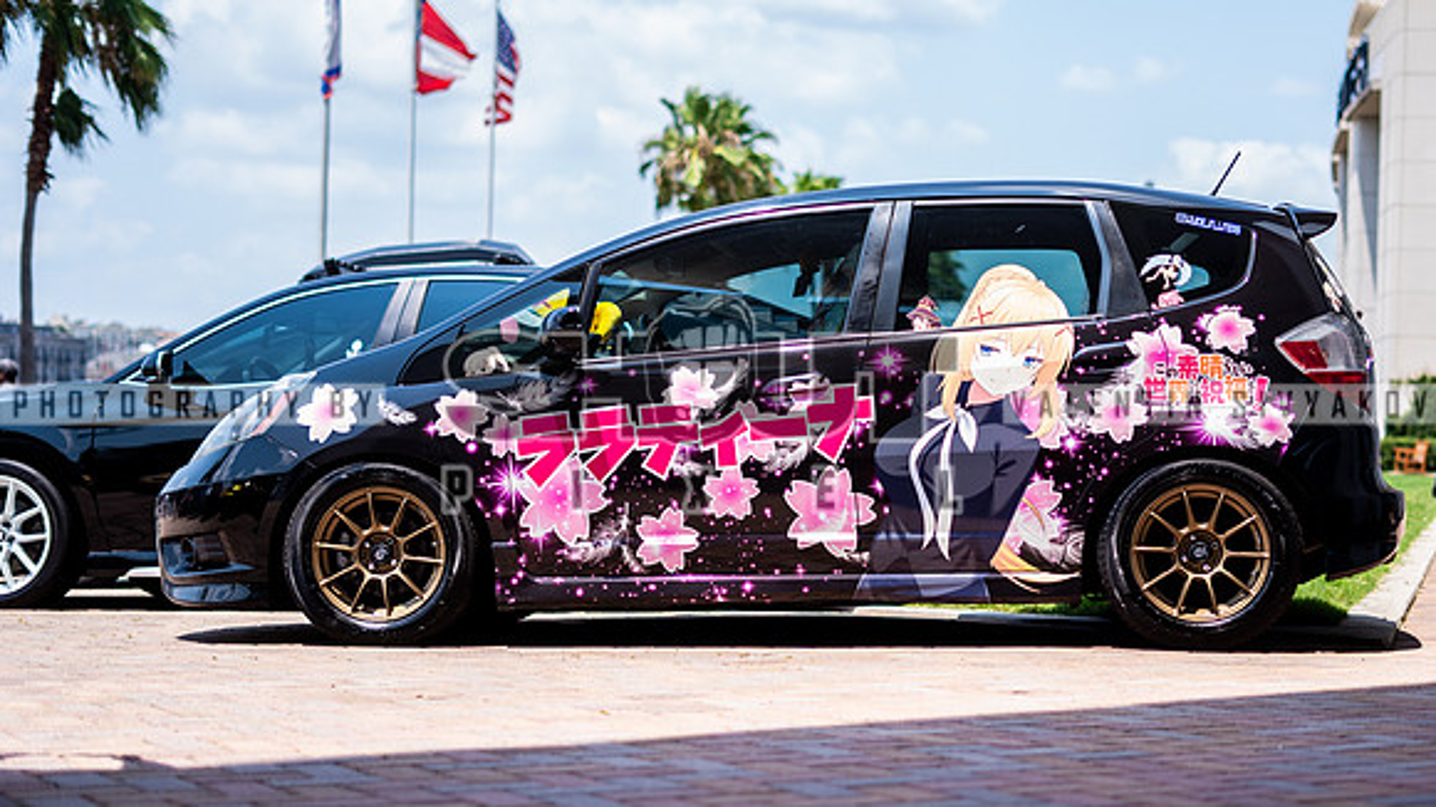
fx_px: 2398
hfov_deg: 33.3
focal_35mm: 63
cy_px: 431
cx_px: 845
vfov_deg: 19.1
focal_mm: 50
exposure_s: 1/1600
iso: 50
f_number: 2
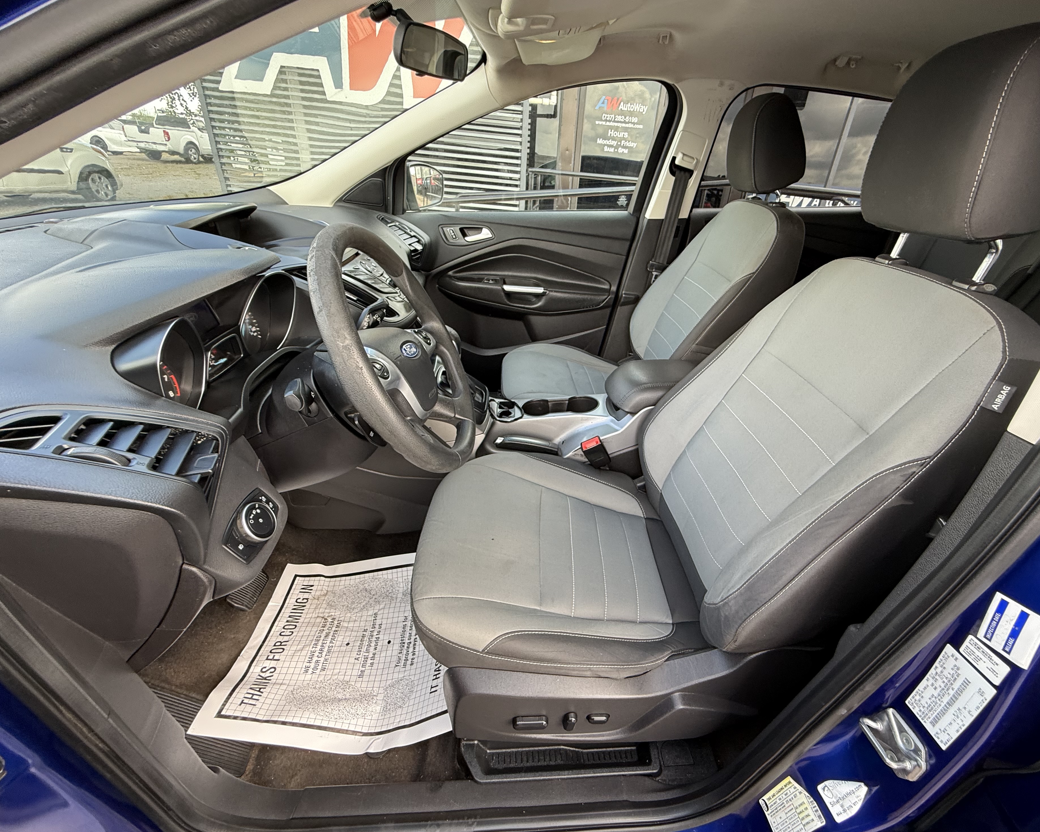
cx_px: 557
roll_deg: -5.2
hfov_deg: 96.6
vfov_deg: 84.0
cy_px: 423
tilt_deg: -27.2
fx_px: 462
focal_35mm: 15
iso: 100
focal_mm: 2.22
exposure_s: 1/99
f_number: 2.2
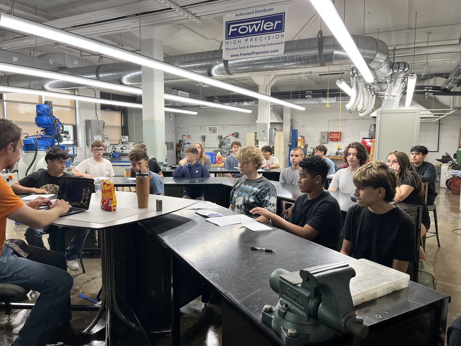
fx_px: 346
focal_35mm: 26
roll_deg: -0.5
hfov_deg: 67.3
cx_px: 230
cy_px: 173
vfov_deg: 53.1
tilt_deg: -7.4
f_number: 1.6
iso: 125
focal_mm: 5.1
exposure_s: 1/120
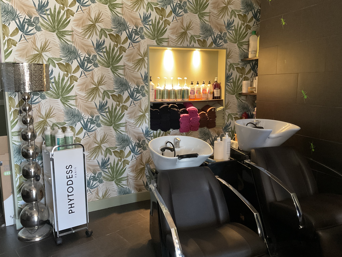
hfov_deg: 61.7
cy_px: 128
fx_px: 287
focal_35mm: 29
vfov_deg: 48.2
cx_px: 171
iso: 320
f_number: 1.8
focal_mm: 3
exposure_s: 1/40
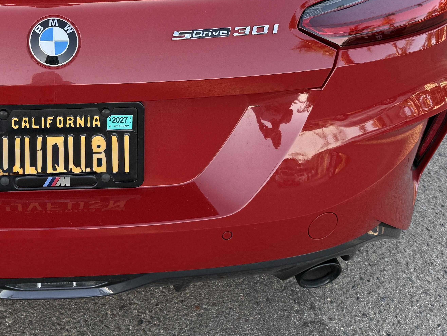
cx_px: 64
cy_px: 9
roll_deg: -3.8
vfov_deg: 26.7
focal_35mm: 52
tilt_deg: -24.6
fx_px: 671
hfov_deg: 35.1
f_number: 1.78
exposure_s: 1/339
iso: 100
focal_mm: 6.76
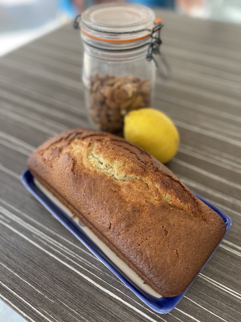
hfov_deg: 53.1
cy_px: 161
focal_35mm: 26
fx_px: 241
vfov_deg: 67.3
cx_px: 120
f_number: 1.6
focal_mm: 4.2
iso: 40
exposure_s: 1/121
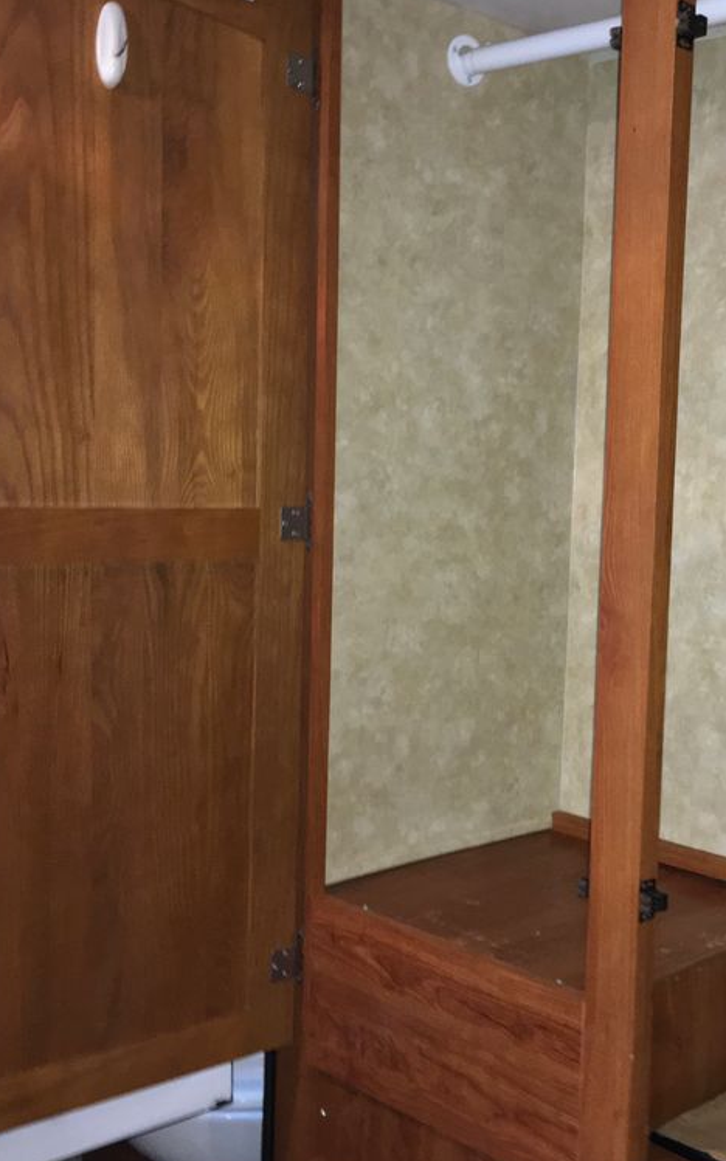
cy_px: 581
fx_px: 1330
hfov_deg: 29.3
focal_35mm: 42
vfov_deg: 47.2
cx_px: 653
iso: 125
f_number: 2.2
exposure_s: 1/16
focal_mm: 4.15
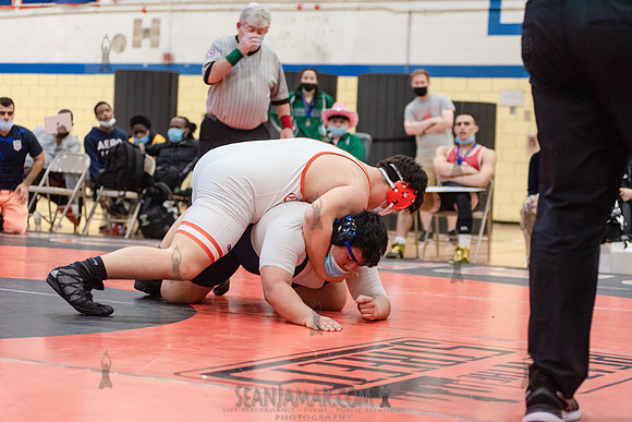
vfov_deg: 17.1
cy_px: 211
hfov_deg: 25.4
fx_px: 1405
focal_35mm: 80
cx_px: 316
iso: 4000
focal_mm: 80
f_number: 3.5
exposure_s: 1/400
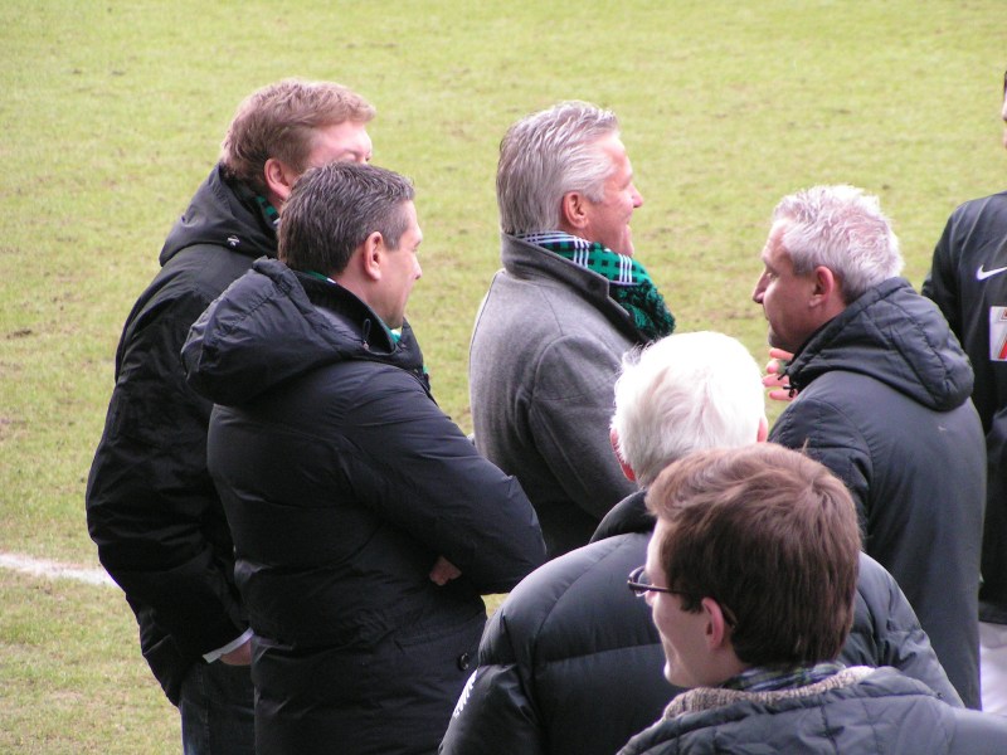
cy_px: 378
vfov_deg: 6.3
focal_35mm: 236
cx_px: 504
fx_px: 6865
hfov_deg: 8.4
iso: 200
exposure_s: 1/200
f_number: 3.5
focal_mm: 36.1
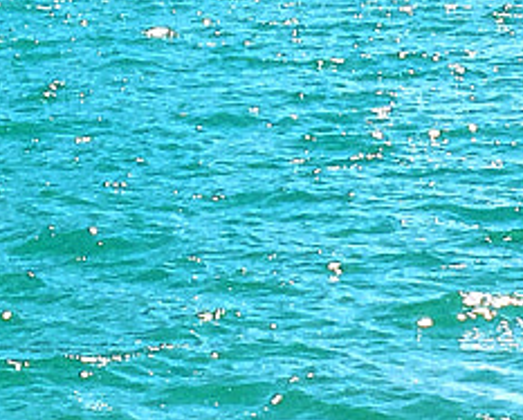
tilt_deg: -3.0
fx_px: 3007
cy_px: 13
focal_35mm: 194
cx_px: 150
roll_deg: +1.8
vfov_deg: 8.0
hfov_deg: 9.9
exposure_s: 1/2959
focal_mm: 4.15
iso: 25
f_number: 2.2
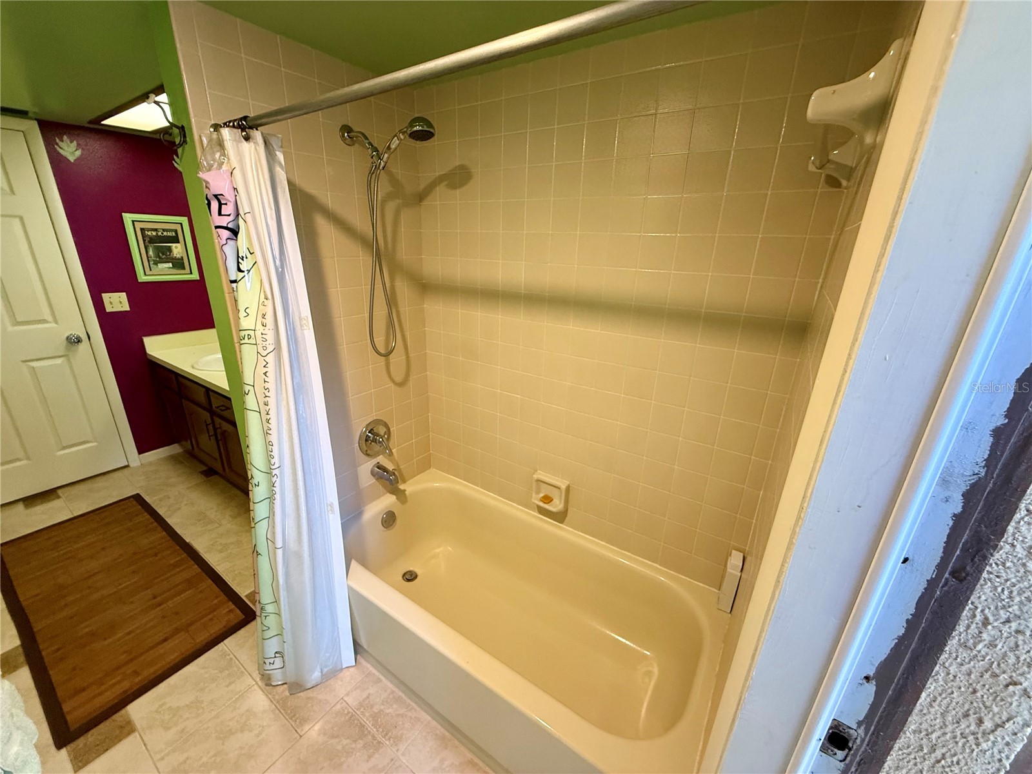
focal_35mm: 14
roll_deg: -2.3
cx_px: 516
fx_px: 417
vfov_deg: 85.7
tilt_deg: -18.2
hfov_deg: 102.1
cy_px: 387
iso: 320
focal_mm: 2.22
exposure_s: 1/60
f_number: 2.2
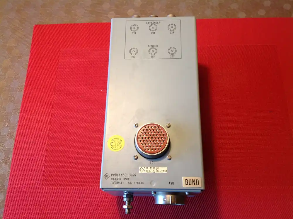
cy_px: 110
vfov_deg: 40.6
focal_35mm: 35
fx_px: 296
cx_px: 146
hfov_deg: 52.7
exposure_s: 1/17
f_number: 2.4
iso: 80
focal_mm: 4.28
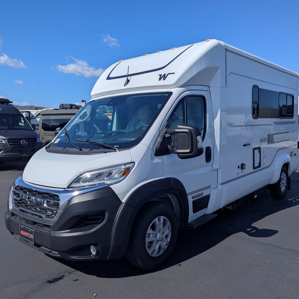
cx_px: 174
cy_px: 153
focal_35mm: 29
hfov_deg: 55.4
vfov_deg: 55.6
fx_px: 283
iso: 48
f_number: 1.85
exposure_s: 1/4926
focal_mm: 6.81
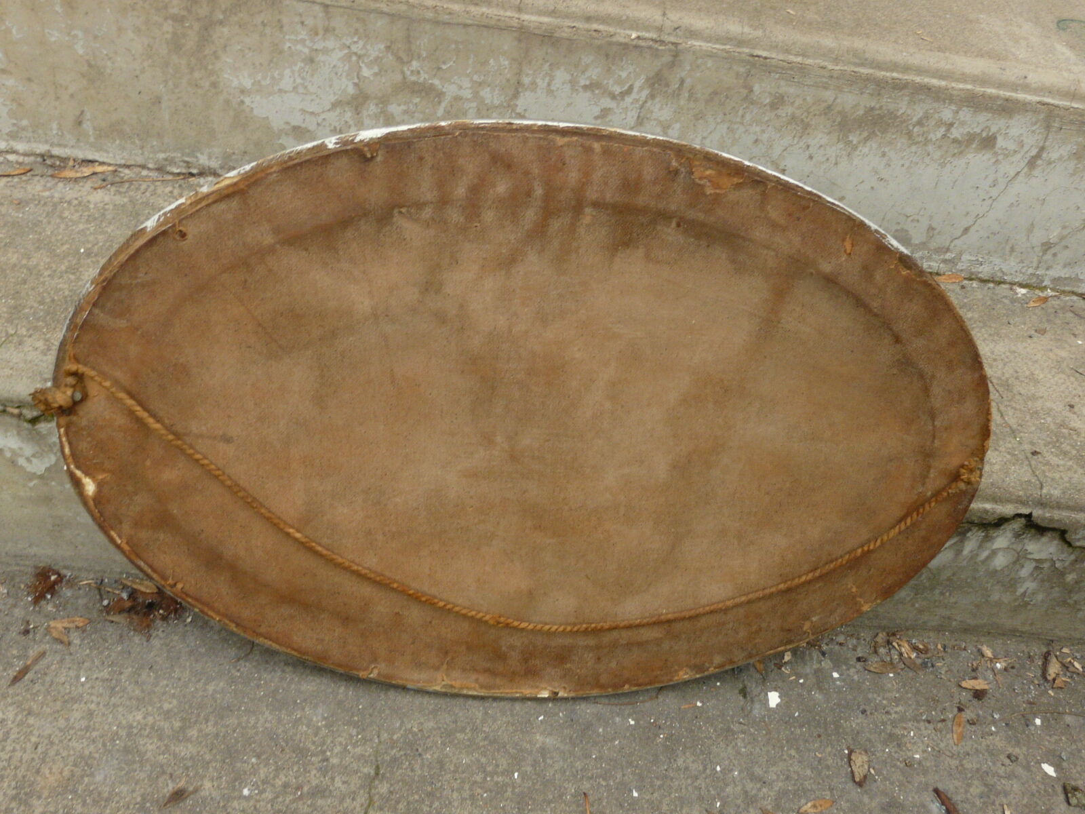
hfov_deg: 63.4
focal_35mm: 28
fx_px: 878
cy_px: 407
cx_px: 542
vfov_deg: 49.7
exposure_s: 1/30
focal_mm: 4.6
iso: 160
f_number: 8
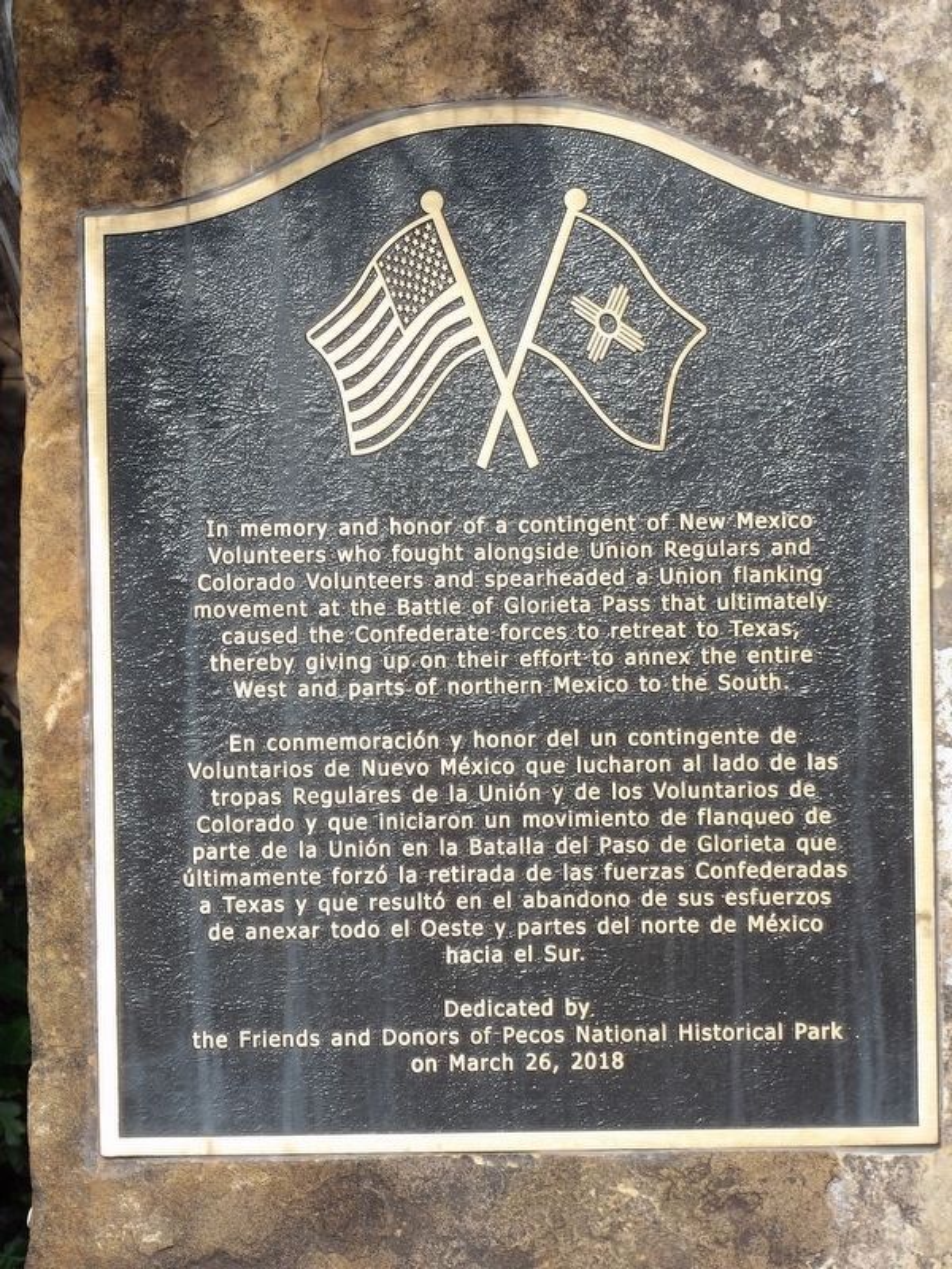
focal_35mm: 363
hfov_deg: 4.1
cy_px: 634
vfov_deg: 5.5
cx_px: 476
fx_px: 13311
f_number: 4.2
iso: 100
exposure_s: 1/129
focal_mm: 65.2
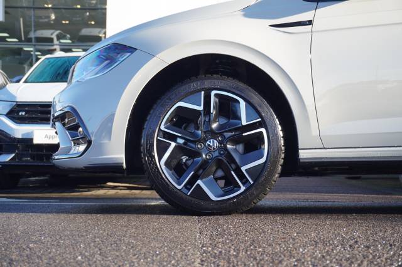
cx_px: 201
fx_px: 636
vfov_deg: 23.8
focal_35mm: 57
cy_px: 134
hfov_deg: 35.1
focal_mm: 38
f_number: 5.6
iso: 100
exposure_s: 1/60
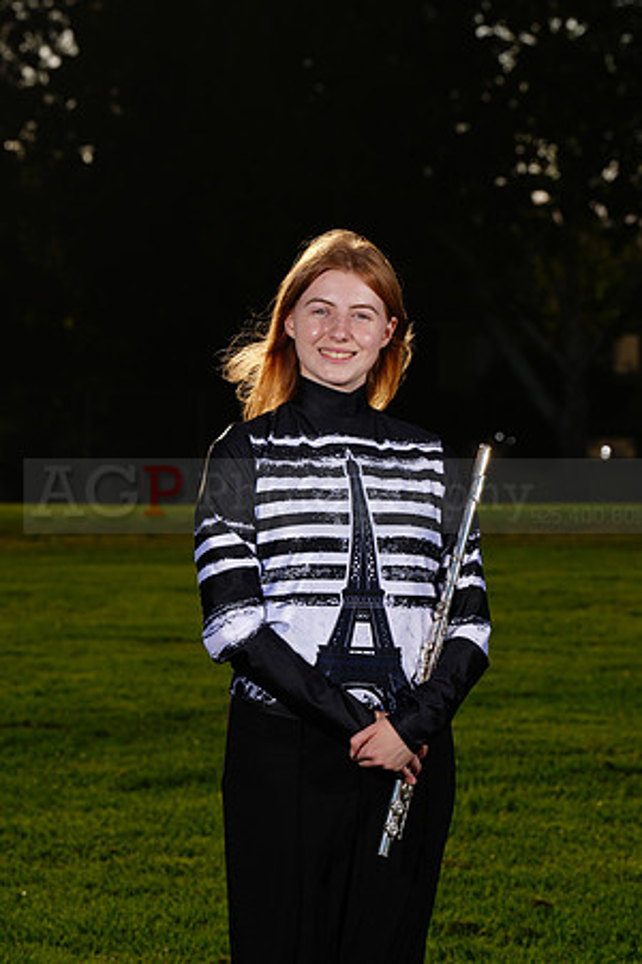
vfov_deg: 12.5
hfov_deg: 8.4
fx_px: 4387
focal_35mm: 164
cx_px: 321
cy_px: 482
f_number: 11
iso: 125
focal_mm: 164
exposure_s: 1/500
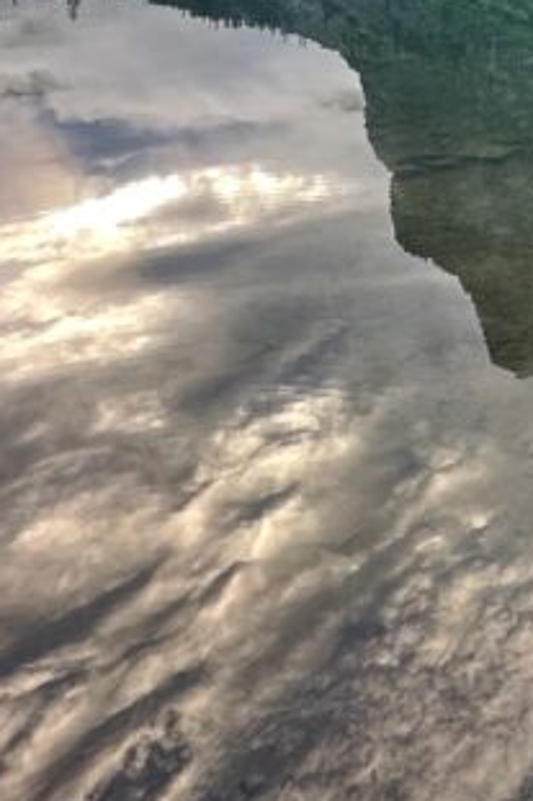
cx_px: 837
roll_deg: +0.3
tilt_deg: -4.0
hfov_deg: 22.2
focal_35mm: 48
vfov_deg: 35.0
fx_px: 1067
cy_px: -93
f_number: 2.2
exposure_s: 1/99
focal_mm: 2.22
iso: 64
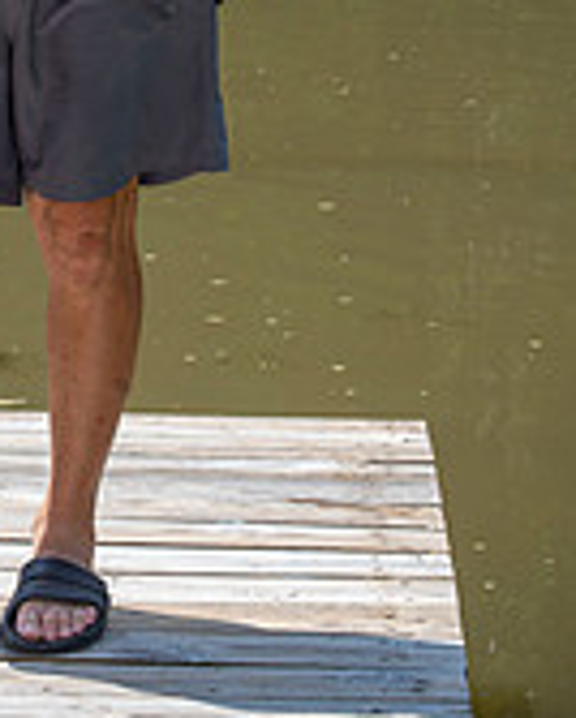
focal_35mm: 189
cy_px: 73
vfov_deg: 10.2
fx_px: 4020
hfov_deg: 8.1
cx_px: -37
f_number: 10
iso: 400
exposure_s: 1/250
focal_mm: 75
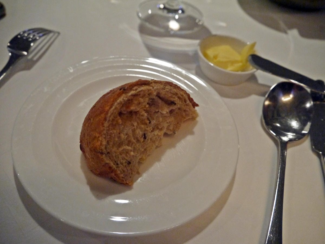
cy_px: 122
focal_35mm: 28
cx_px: 162
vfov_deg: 49.7
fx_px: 263
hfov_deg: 63.4
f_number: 3.5
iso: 1600
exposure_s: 1/40
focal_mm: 14
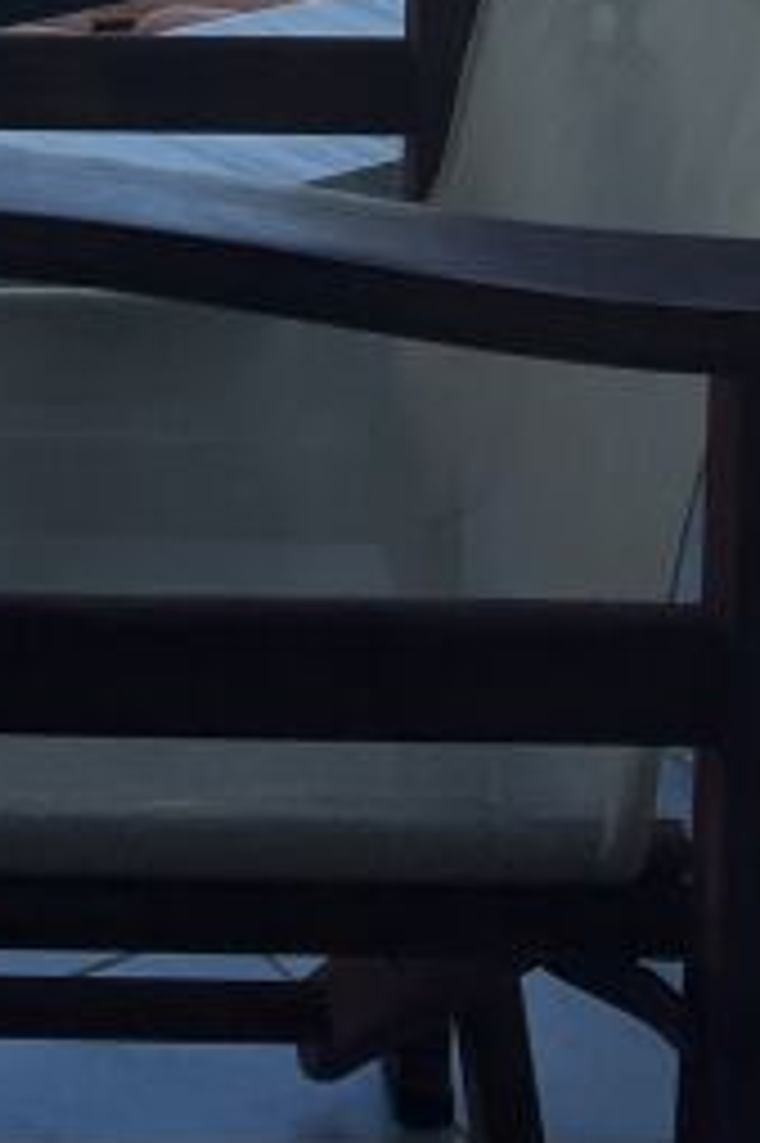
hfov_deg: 11.9
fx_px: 3456
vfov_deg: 15.3
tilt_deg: -5.7
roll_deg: -0.3
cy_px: -1112
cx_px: -423
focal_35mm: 109
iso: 50
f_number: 1.6
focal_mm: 5.1
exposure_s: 1/1957
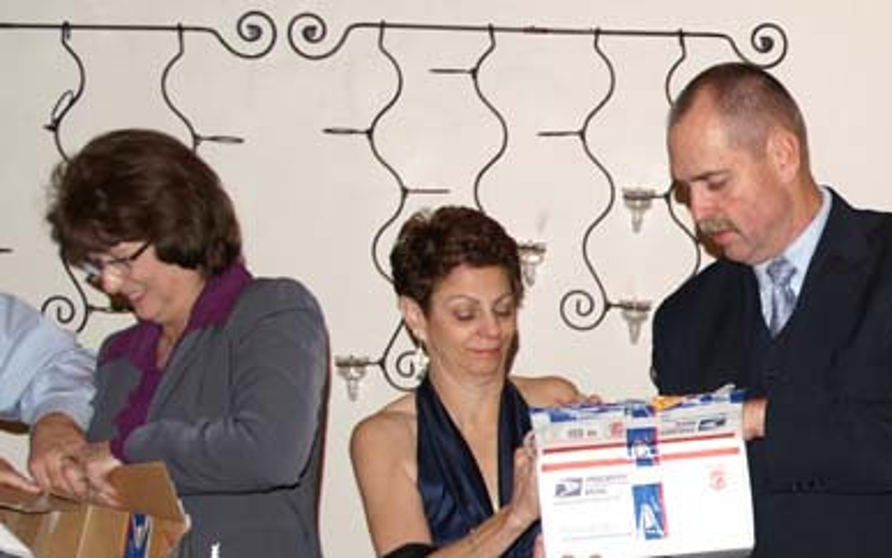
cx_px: 1143
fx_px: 2358
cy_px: 506
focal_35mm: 97
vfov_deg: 13.4
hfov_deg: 19.8
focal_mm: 24
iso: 200
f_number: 3.5
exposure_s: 1/60
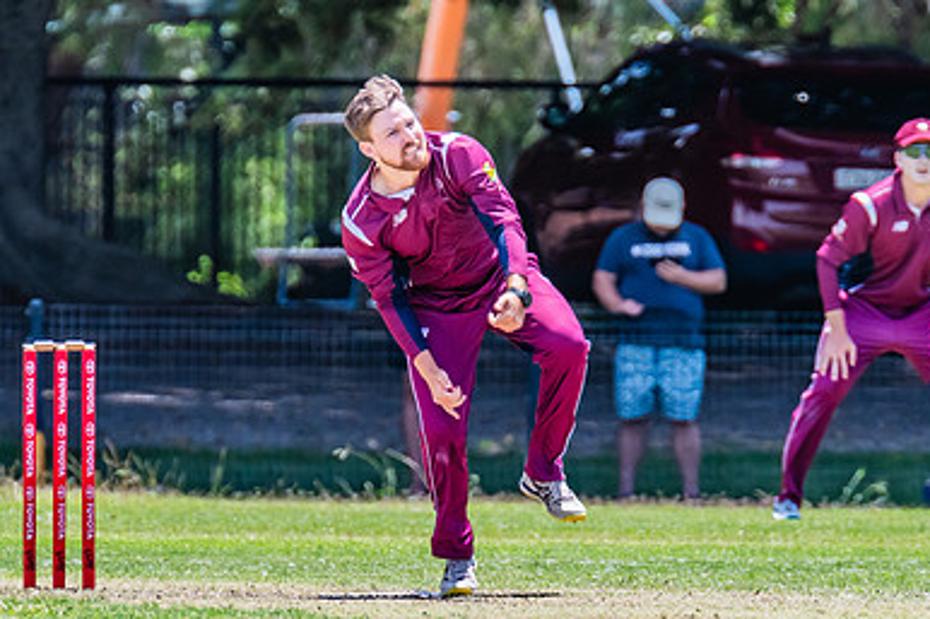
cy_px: 319
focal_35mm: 1179
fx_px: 30443
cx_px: 514
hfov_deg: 1.8
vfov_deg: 1.2
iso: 800
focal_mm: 600
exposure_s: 1/1000
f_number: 10
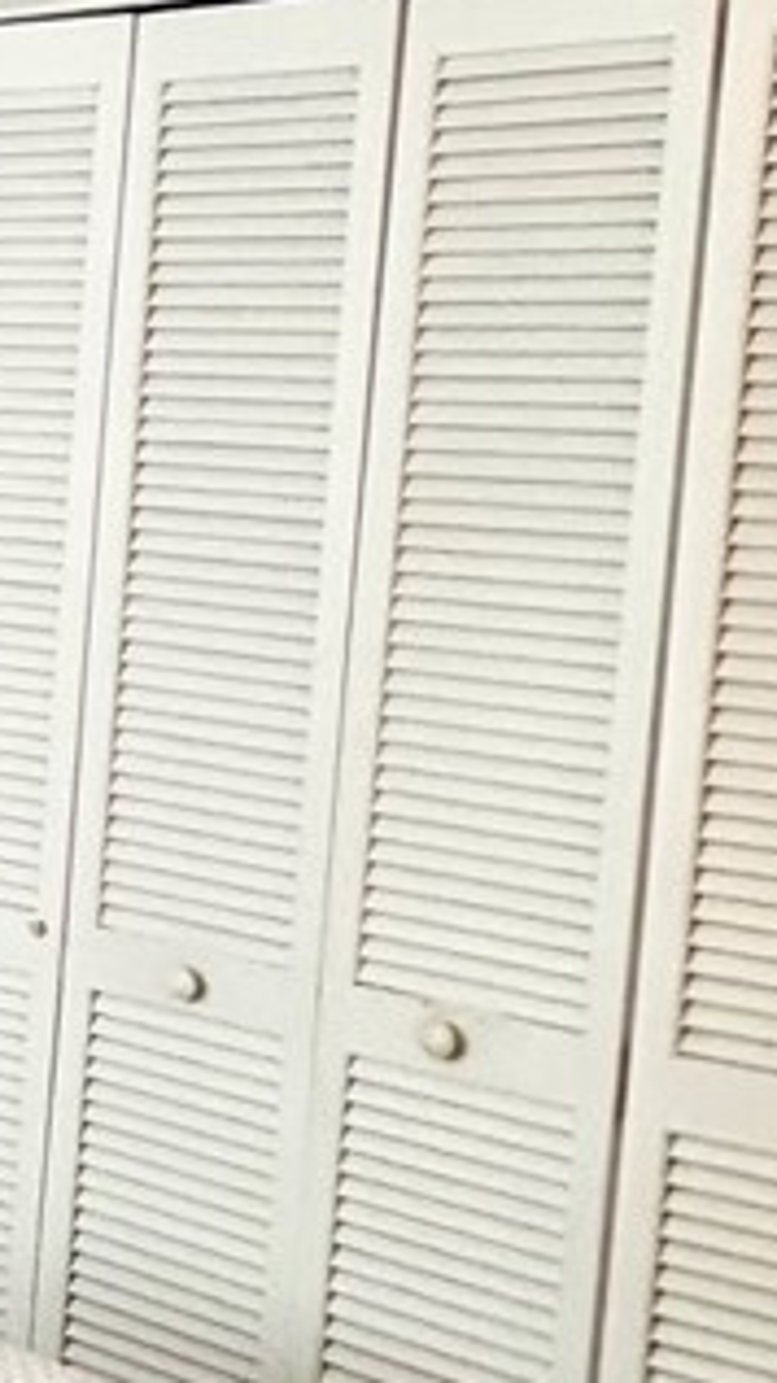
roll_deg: -2.9
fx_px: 2824
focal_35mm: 77
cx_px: -1637
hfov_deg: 10.4
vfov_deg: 27.5
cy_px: 532
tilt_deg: -5.0
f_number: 2.2
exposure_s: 1/120
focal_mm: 2.22
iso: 125
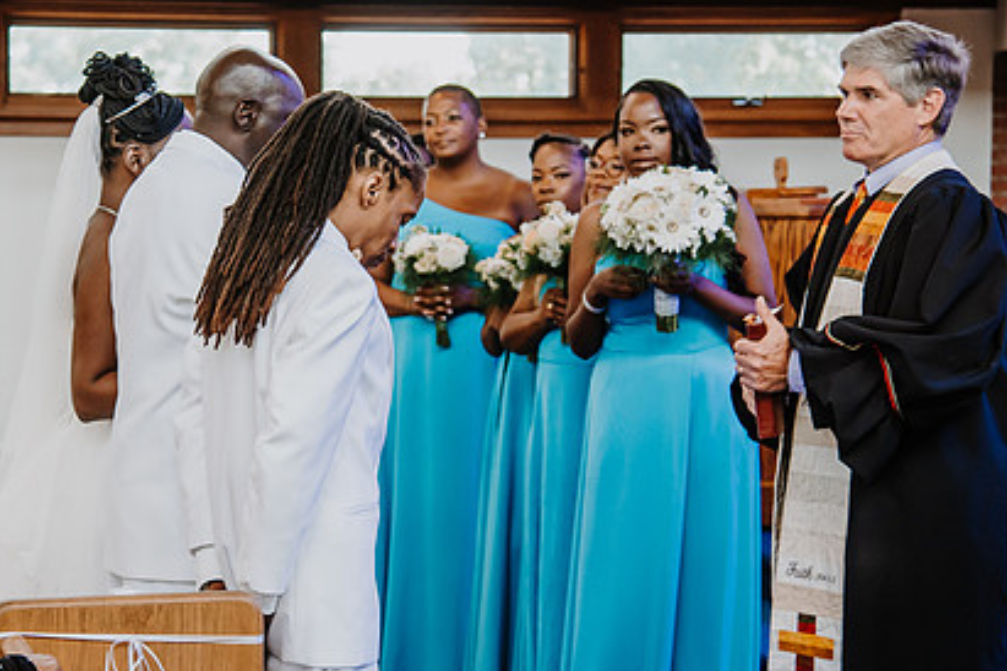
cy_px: 338
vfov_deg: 14.4
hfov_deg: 21.3
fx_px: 2657
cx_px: 285
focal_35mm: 95
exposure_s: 1/160
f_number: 4
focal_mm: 58
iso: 800
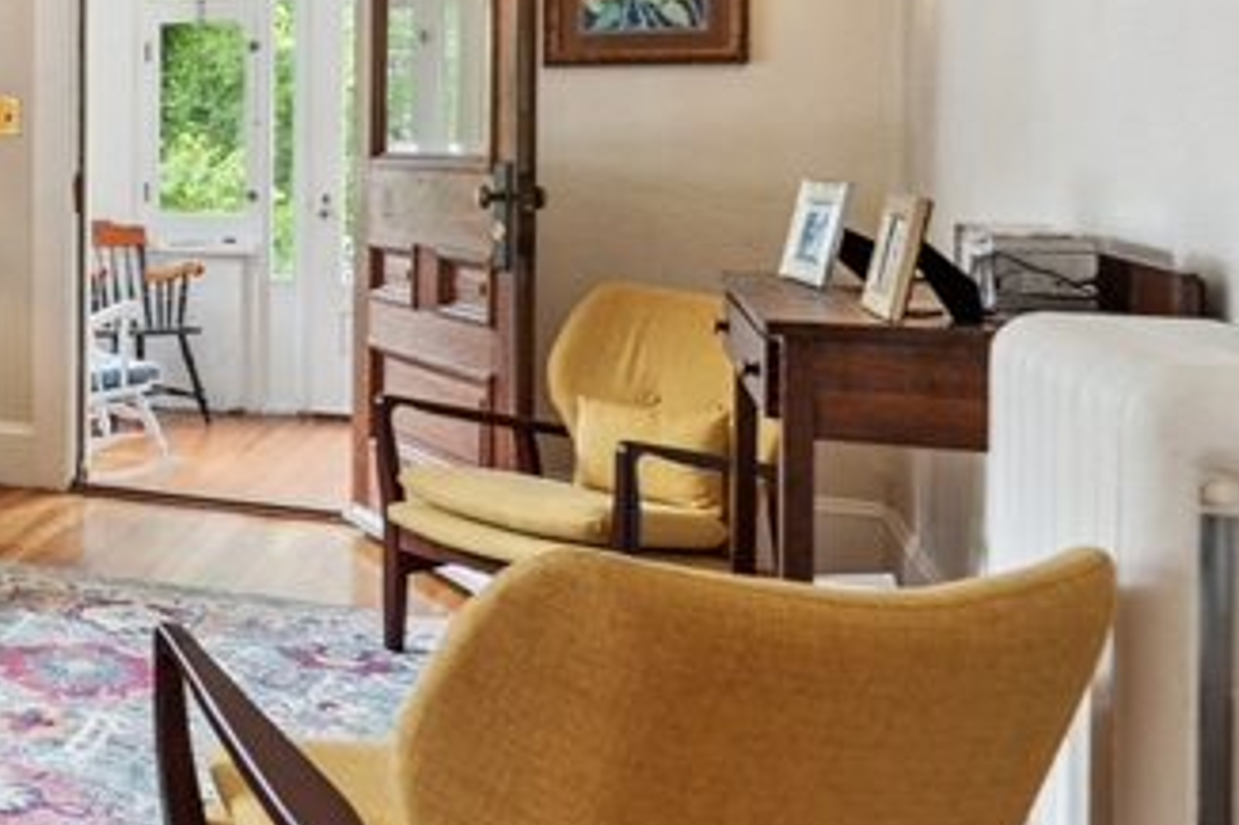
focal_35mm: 44
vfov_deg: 29.6
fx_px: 1514
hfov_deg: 35.7
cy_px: 139
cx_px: -220
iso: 100
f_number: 8
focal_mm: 14
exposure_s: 1/2.5
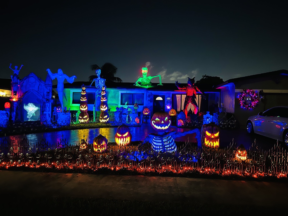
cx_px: 144
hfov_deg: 71.6
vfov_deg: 56.8
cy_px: 108
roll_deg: -2.2
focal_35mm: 24
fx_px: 200
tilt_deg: +0.7
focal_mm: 6.86
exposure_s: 1/9
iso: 1000
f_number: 1.78
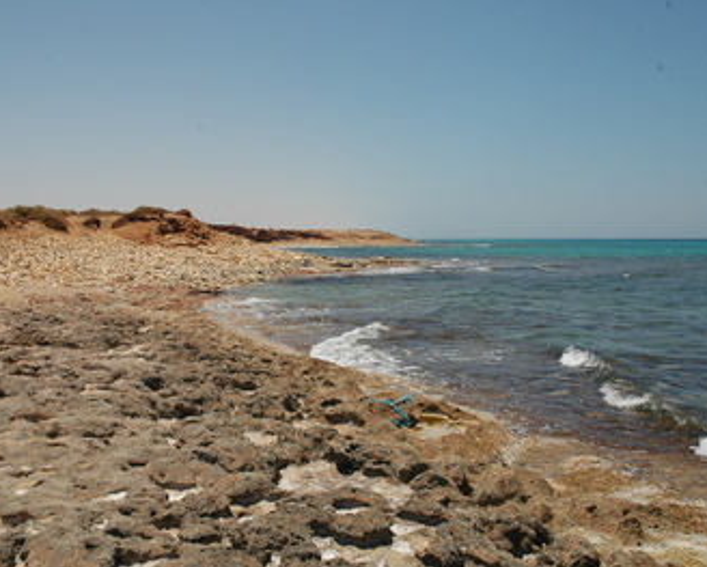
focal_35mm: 38
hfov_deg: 47.7
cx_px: 290
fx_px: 796
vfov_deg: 39.2
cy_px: 287
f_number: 11
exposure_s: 1/400
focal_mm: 22
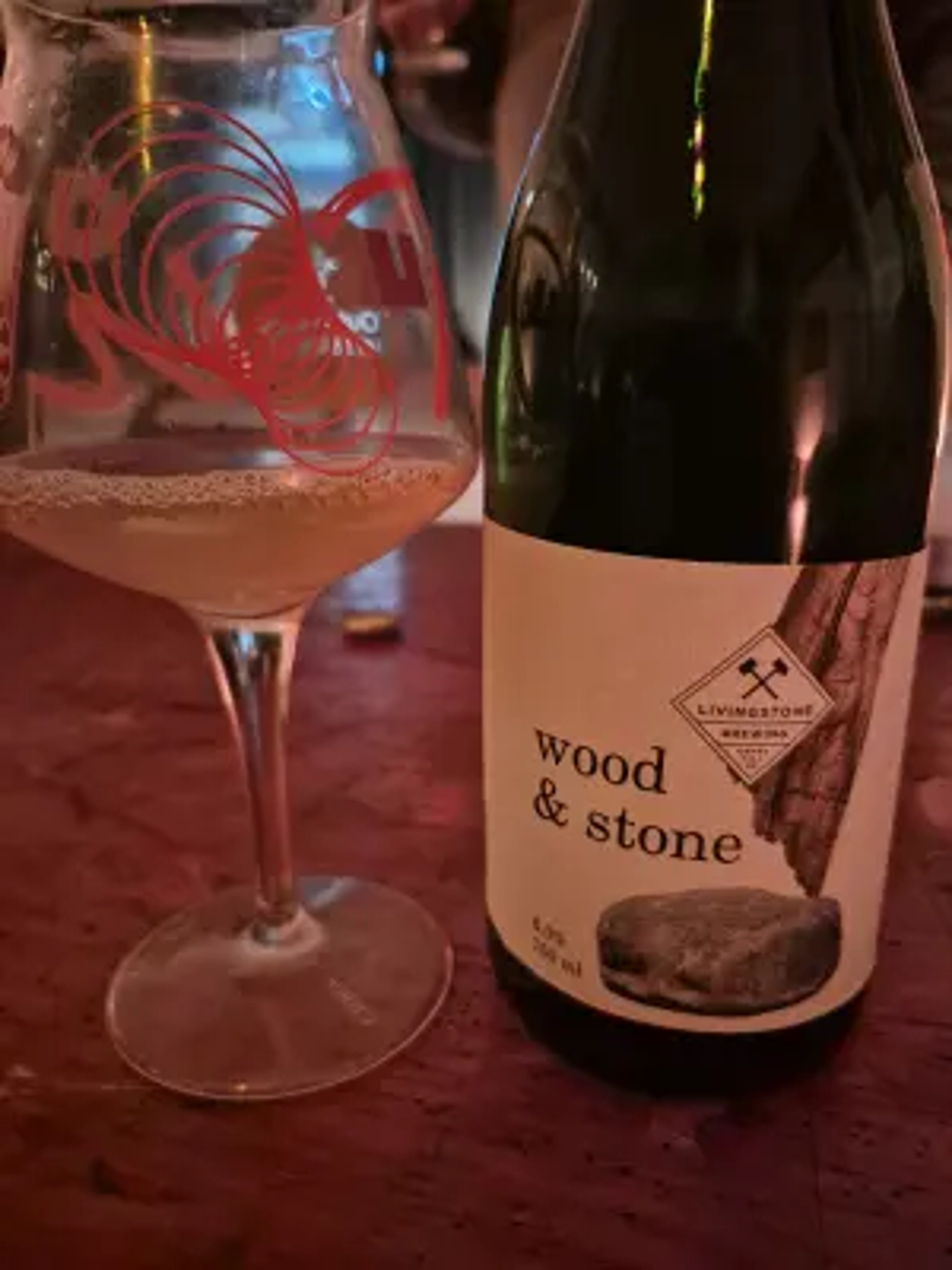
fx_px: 843
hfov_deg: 58.9
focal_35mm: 23
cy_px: 635
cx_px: 476
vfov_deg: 73.9
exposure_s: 1/30
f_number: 1.8
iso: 1600
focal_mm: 5.4
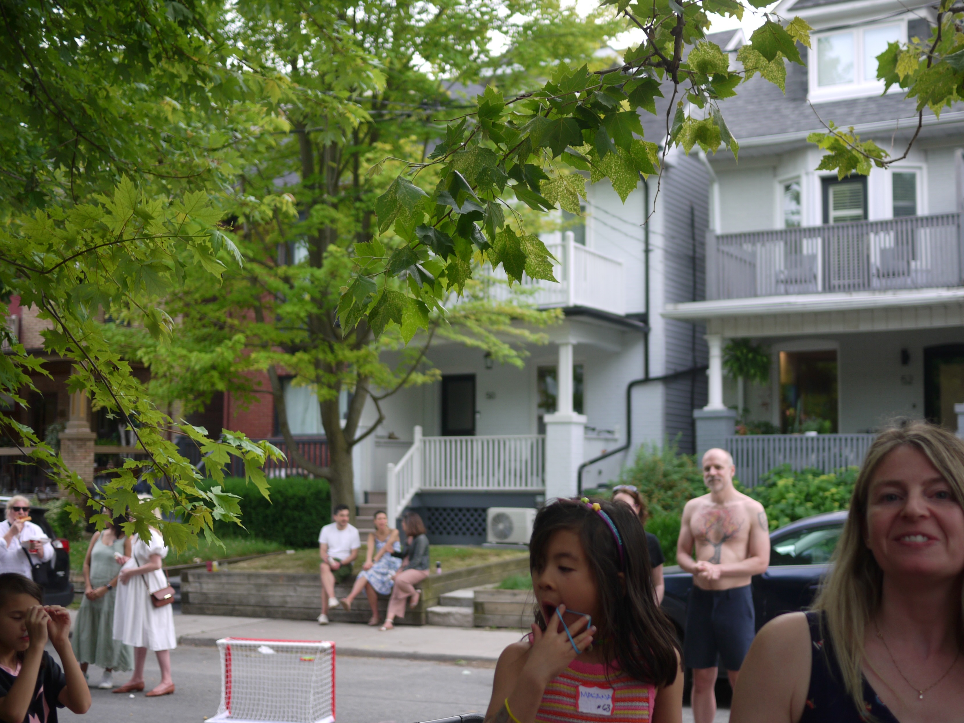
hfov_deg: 39.6
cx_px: 519
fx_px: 1337
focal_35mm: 48
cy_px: 378
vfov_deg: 30.3
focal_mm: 20
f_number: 1.7
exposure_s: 1/200
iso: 100
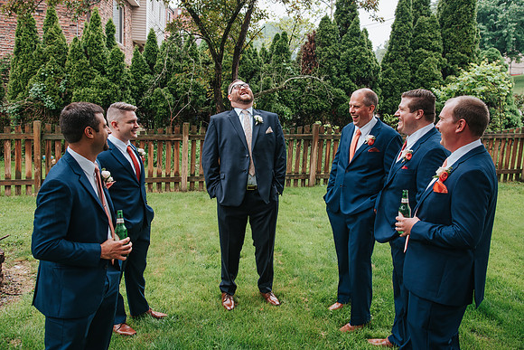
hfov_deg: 54.4
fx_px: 510
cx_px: 262
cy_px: 175
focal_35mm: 35
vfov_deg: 37.9
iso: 400
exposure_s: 1/160
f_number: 6.3
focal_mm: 35
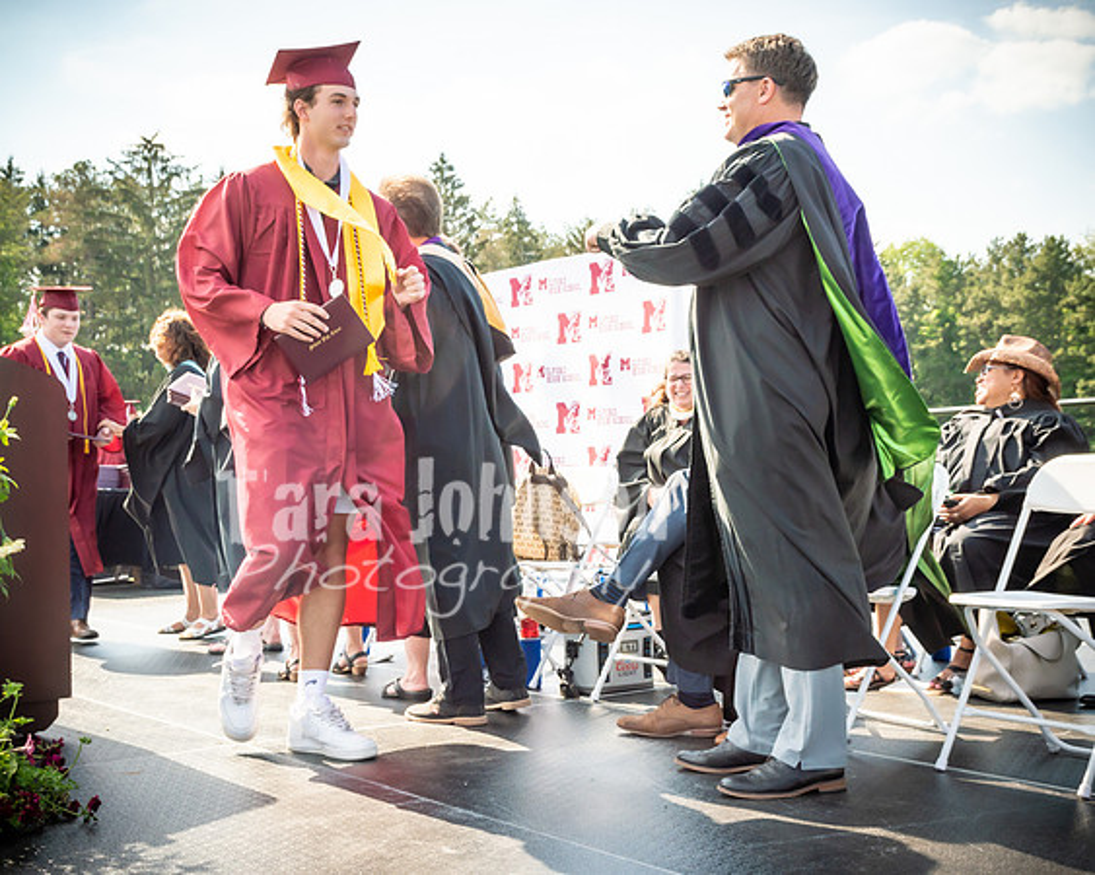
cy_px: 438
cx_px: 548
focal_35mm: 46
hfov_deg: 40.6
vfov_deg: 32.9
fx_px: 1480
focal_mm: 27
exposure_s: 1/500
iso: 200
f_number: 7.1
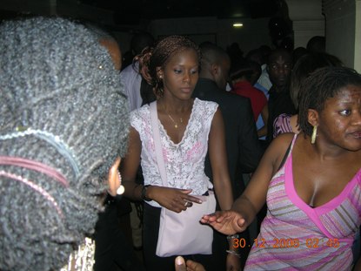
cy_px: 136
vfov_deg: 41.8
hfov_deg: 54.0
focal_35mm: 34
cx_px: 180
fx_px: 354
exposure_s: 1/60.1
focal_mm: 5.7
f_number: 2.9
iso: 50
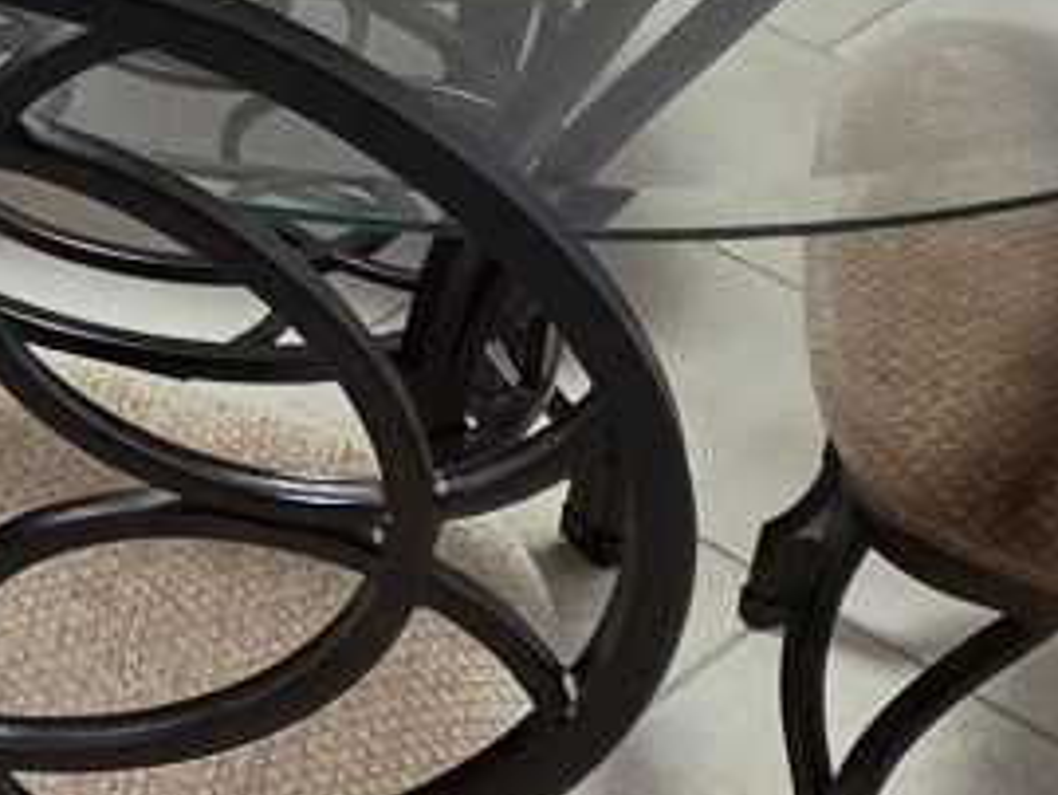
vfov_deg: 13.5
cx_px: -1172
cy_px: -622
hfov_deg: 15.2
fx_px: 3027
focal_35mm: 99
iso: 160
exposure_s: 1/60
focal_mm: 2.2
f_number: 1.9
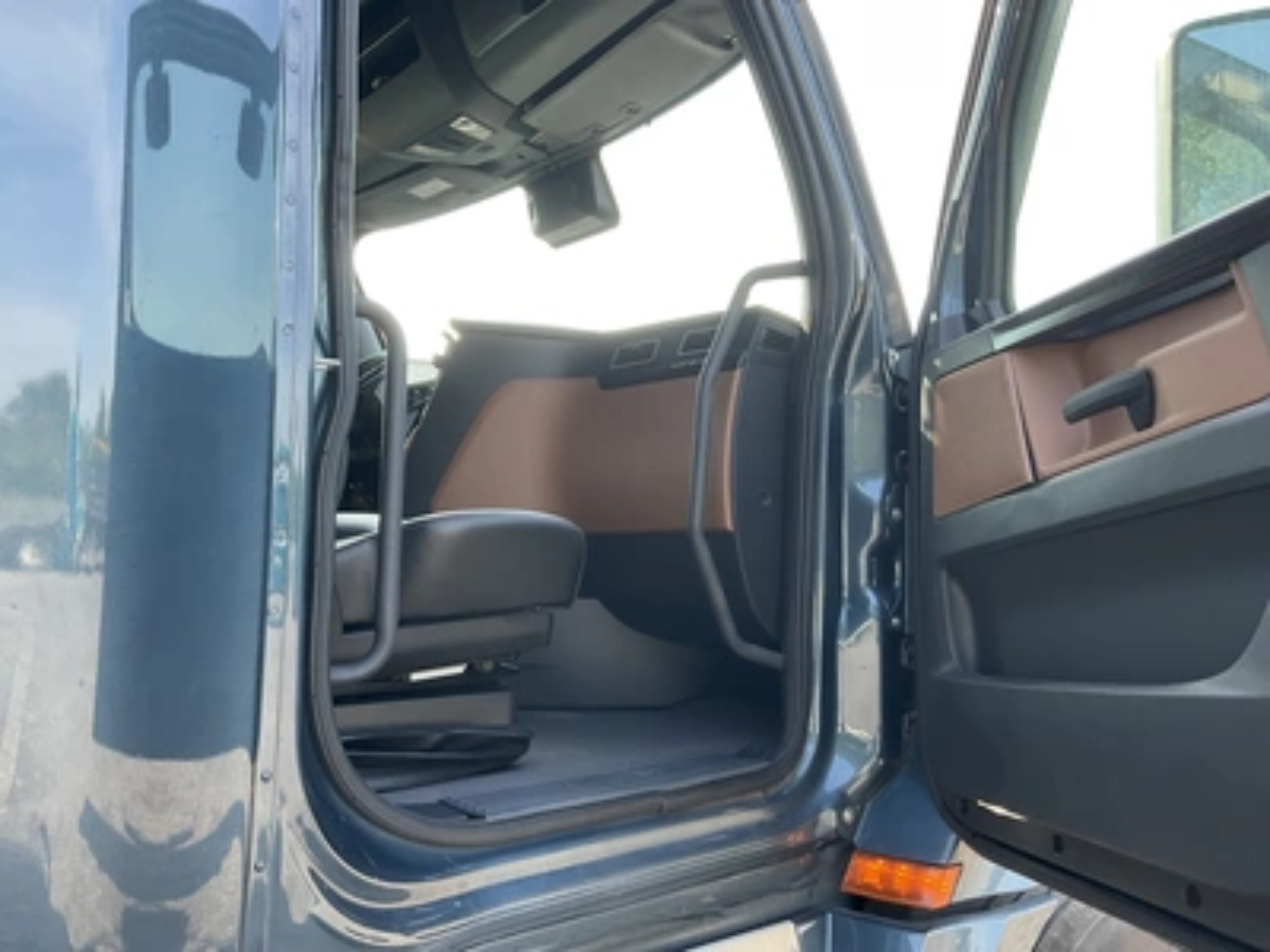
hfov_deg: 61.7
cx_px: 635
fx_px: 1064
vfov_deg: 48.2
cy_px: 476
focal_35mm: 29
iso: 20
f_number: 1.8
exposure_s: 1/122
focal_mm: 3
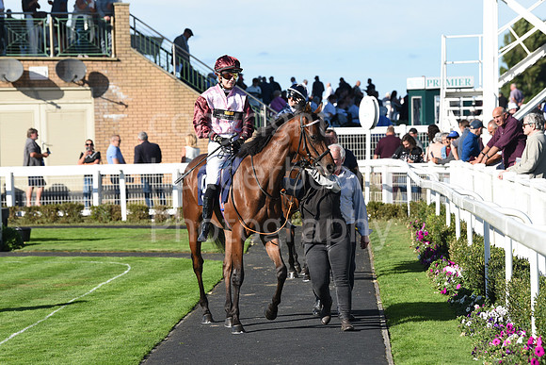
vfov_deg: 8.6
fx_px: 2427
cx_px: 273
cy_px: 182
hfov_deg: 12.8
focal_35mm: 160
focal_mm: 160
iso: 400
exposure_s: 1/1250
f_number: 6.3
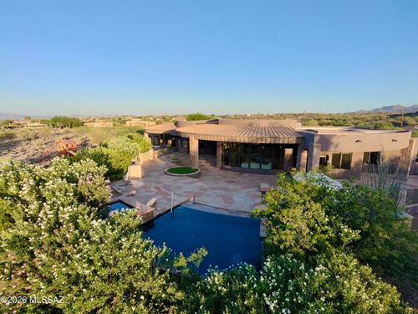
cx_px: 209
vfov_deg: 74.7
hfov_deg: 91.0
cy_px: 157
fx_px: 205
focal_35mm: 17
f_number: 2.8
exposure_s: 1/339
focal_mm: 17
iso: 100
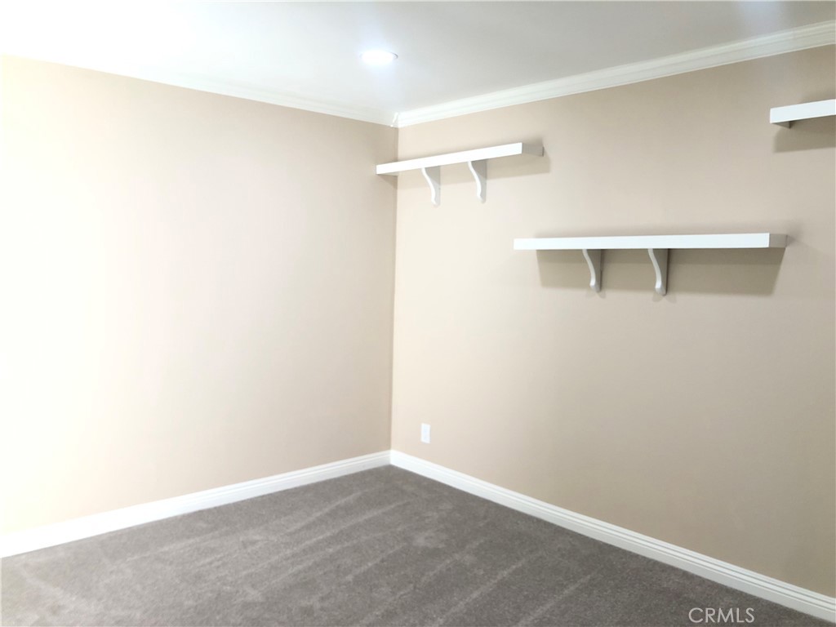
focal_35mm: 28
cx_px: 418
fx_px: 676
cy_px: 314
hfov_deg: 63.4
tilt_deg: -3.6
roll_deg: -0.6
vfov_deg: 49.7
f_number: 1.8
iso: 32
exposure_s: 1/30
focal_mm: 4
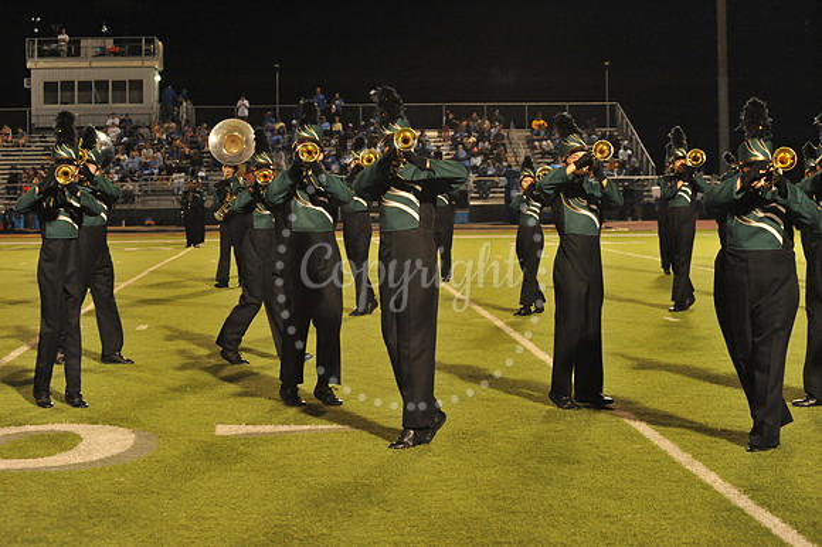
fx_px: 1826
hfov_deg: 25.4
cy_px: 274
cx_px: 411
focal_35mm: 80
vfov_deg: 17.0
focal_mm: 80
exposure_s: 1/200
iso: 5000
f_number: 5.6
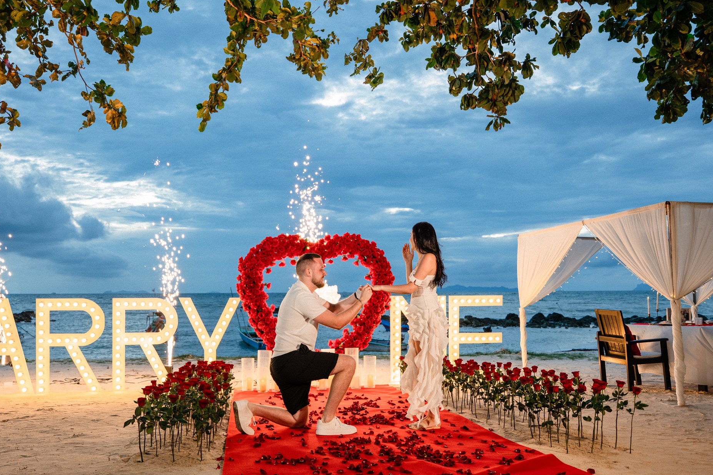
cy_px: 281
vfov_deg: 43.4
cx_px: 319
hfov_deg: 61.8
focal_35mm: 30
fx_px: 594
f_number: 2.8
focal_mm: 24
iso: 2000
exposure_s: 1/250
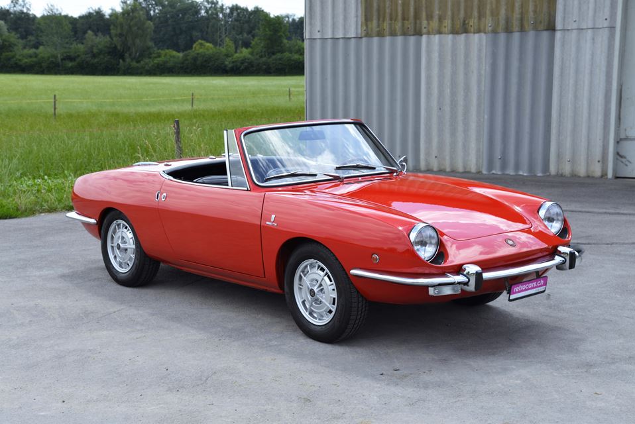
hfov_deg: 36.2
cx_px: 318
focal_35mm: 55
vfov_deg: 24.7
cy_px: 212
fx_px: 971
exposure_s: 1/250
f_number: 8
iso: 160
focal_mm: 55
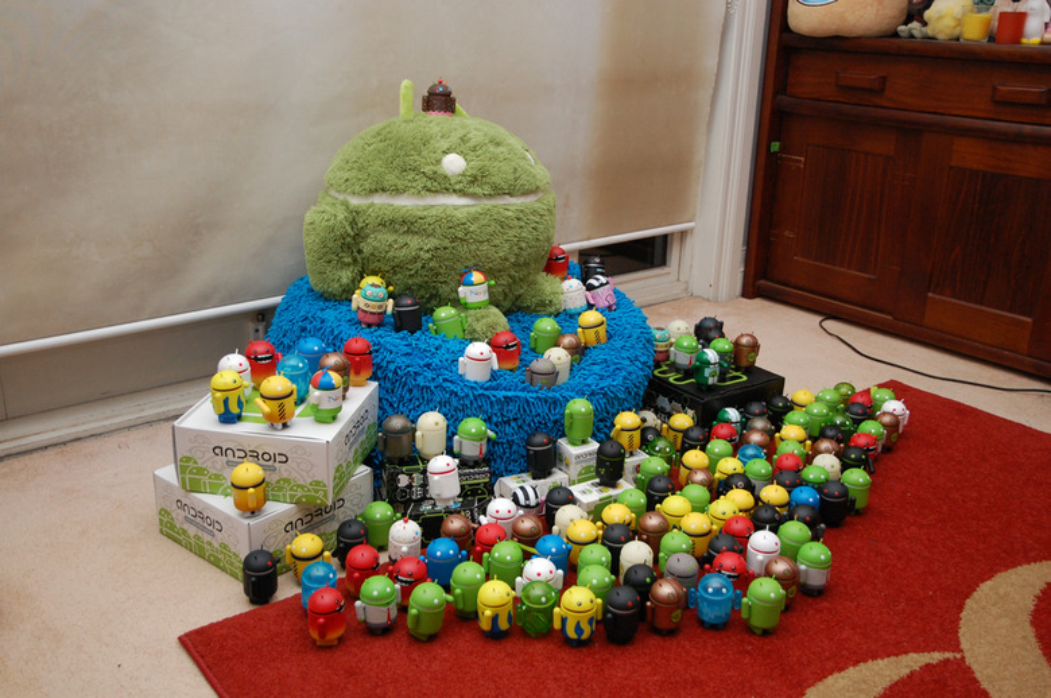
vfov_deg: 39.9
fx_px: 962
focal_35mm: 33
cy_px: 349
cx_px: 526
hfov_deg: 57.3
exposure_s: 1/60
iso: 800
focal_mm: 22
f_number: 5
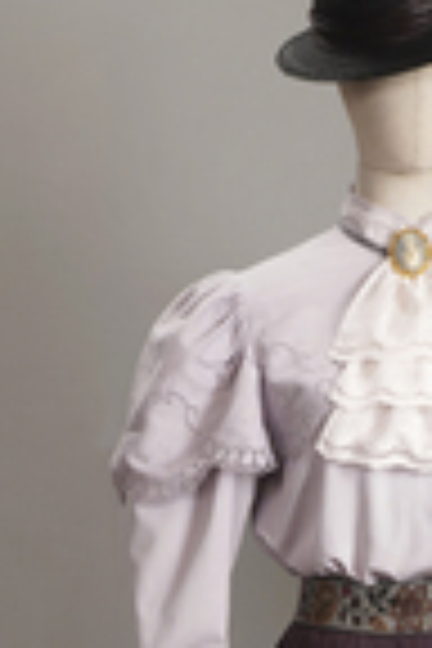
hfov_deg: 10.5
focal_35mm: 130
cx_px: 398
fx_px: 2340
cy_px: 790
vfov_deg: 15.2
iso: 320
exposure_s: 1/40
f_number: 7.1
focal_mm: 32
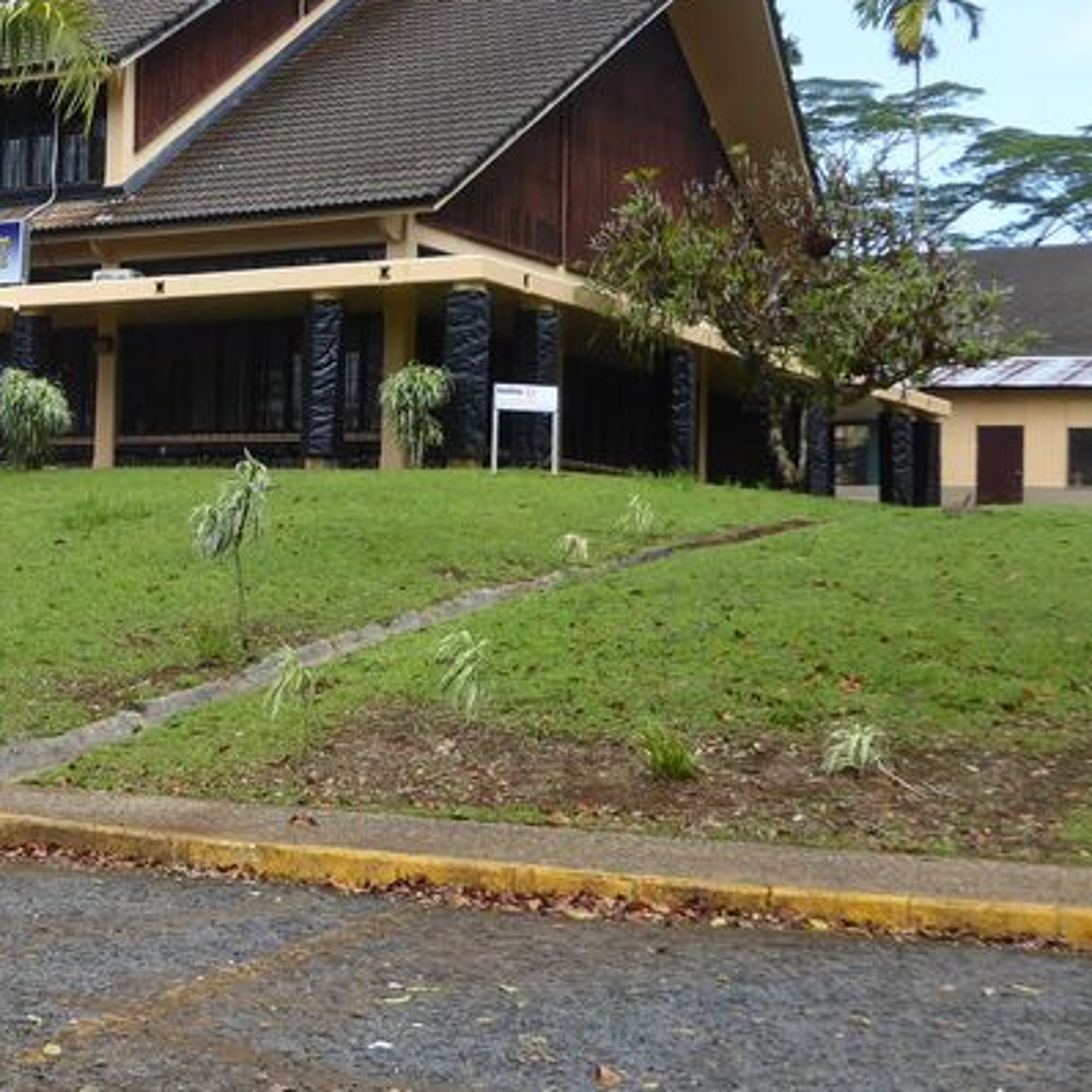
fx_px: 2284
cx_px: 14
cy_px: 436
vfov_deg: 26.8
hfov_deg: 25.6
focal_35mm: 64
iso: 80
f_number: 3.7
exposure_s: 1/320
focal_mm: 6.3
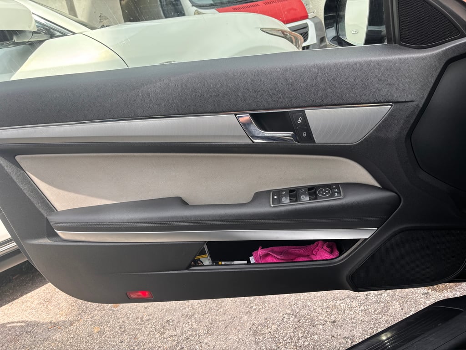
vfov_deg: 53.1
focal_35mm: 26
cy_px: 175
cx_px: 233
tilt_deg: -21.6
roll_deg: +9.2
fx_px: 350
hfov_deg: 67.3
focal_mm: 5.96
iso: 50
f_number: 1.6
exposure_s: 1/452
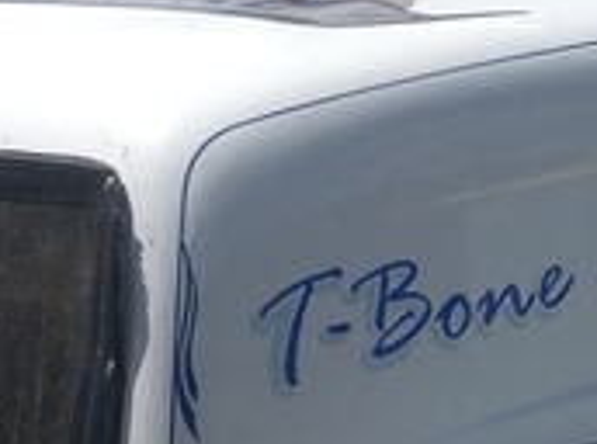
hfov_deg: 11.8
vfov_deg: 9.0
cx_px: 819
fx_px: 2803
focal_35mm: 163
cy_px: 323
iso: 50
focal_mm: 4.28
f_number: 2.4
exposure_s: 1/2747
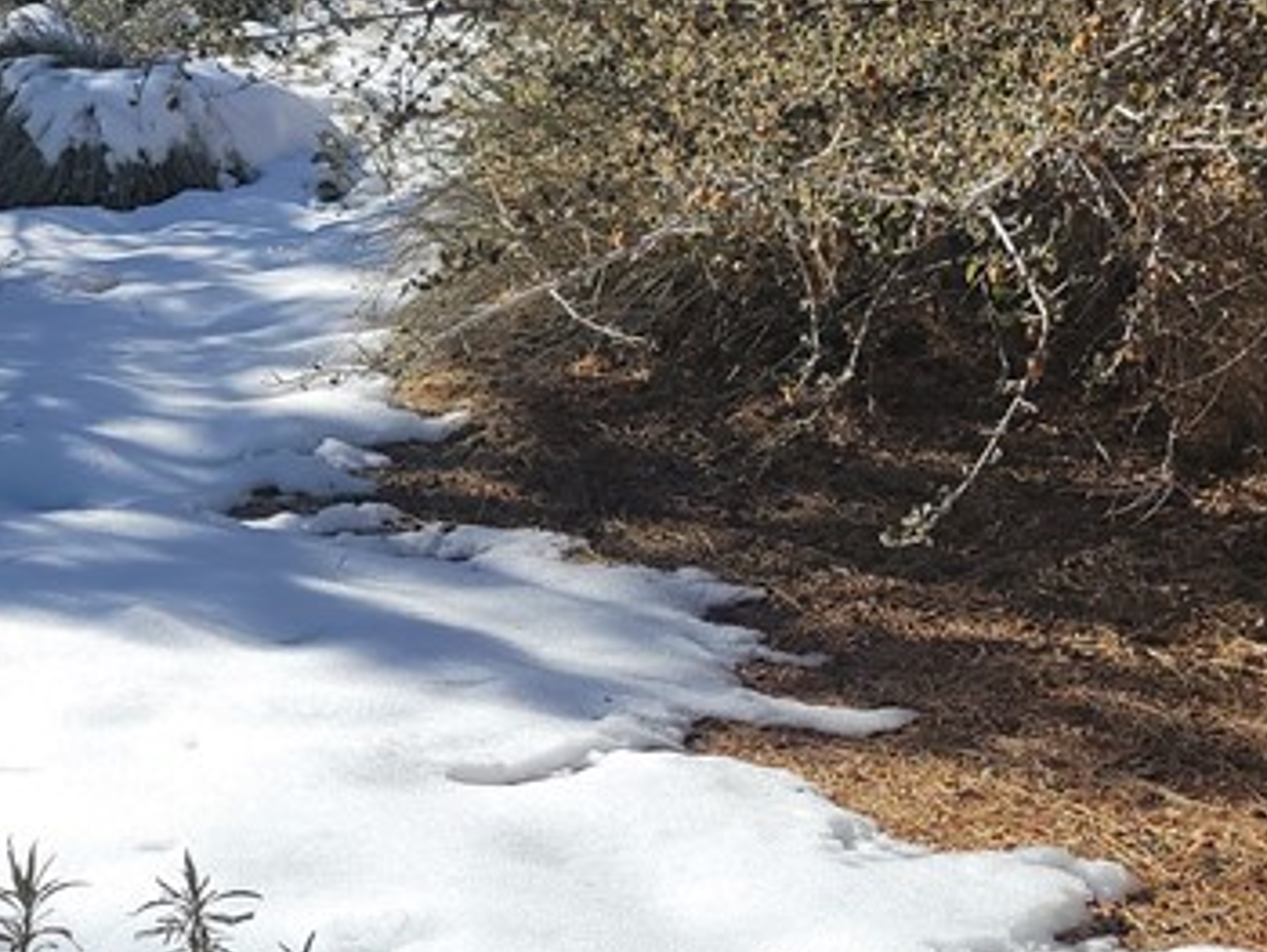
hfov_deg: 24.7
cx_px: 58
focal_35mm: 76
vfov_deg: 19.4
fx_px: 2784
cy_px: 362
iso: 40
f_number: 1.8
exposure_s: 1/2621
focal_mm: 5.4
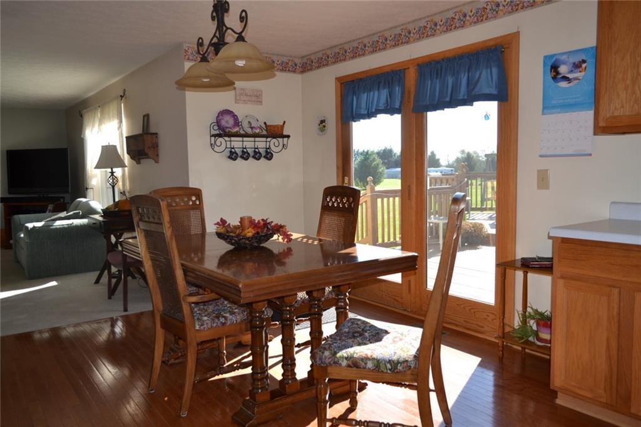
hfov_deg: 67.4
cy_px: 214
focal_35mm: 27
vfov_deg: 47.9
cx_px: 320
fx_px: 481
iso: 110
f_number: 4
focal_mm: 18
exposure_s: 1/125
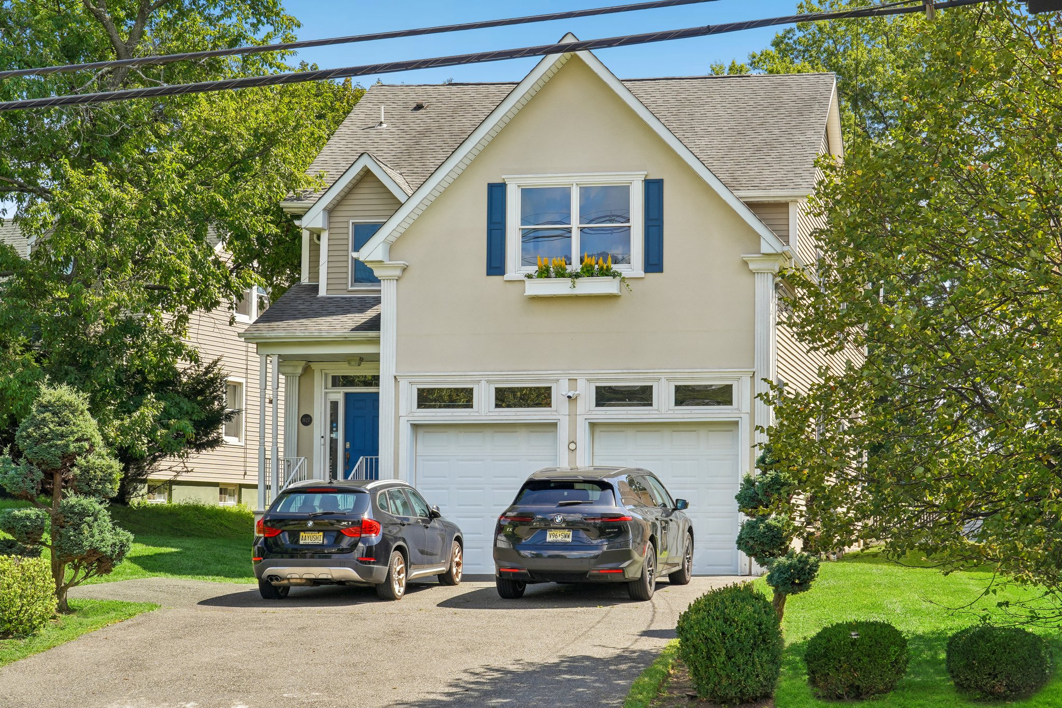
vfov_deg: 23.0
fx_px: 1740
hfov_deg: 33.9
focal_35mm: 59
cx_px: 531
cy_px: 354
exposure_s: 1/100
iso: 100
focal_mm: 59
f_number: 10
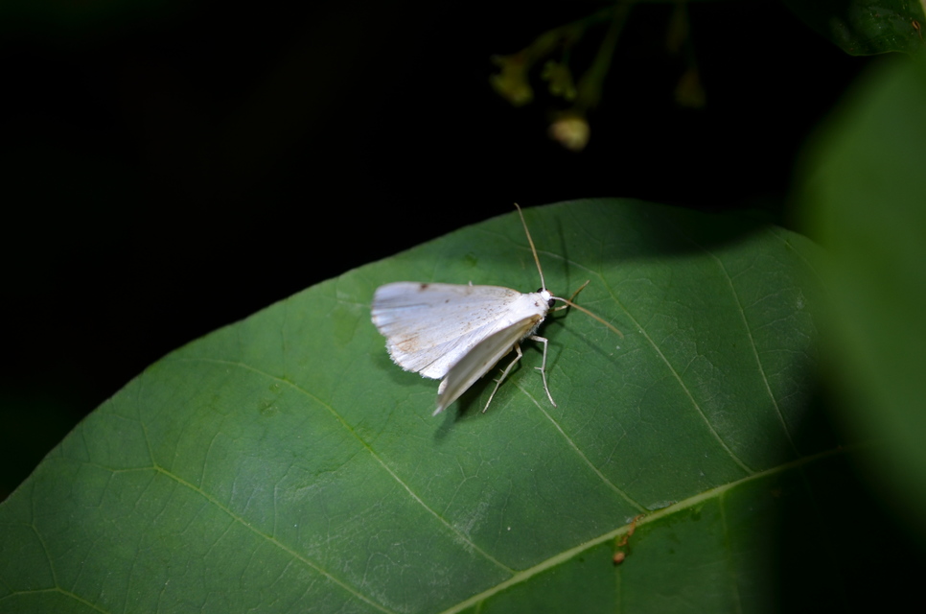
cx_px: 463
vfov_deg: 16.5
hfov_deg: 24.7
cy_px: 307
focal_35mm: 82
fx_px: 2118
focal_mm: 55
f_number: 5.6
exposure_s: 1/125
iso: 200
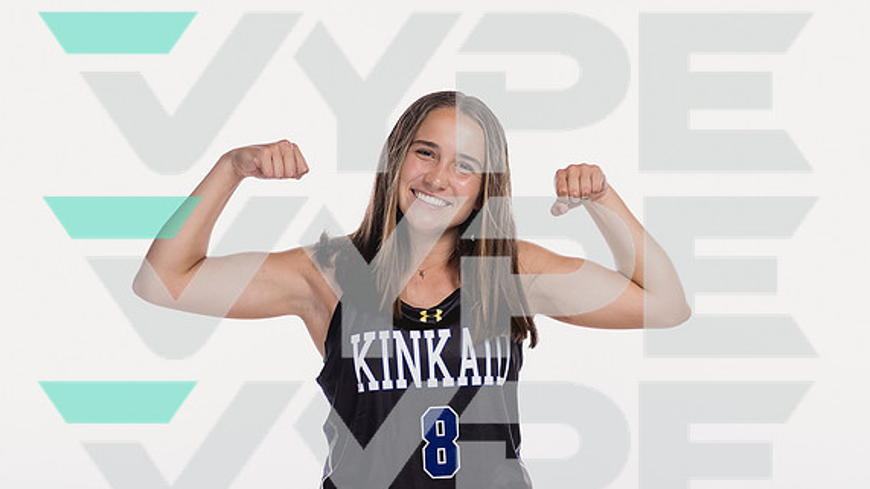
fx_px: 1799
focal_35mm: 78
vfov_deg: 15.5
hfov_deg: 27.2
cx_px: 433
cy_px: 274
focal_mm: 70
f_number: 5.6
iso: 400
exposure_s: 1/250
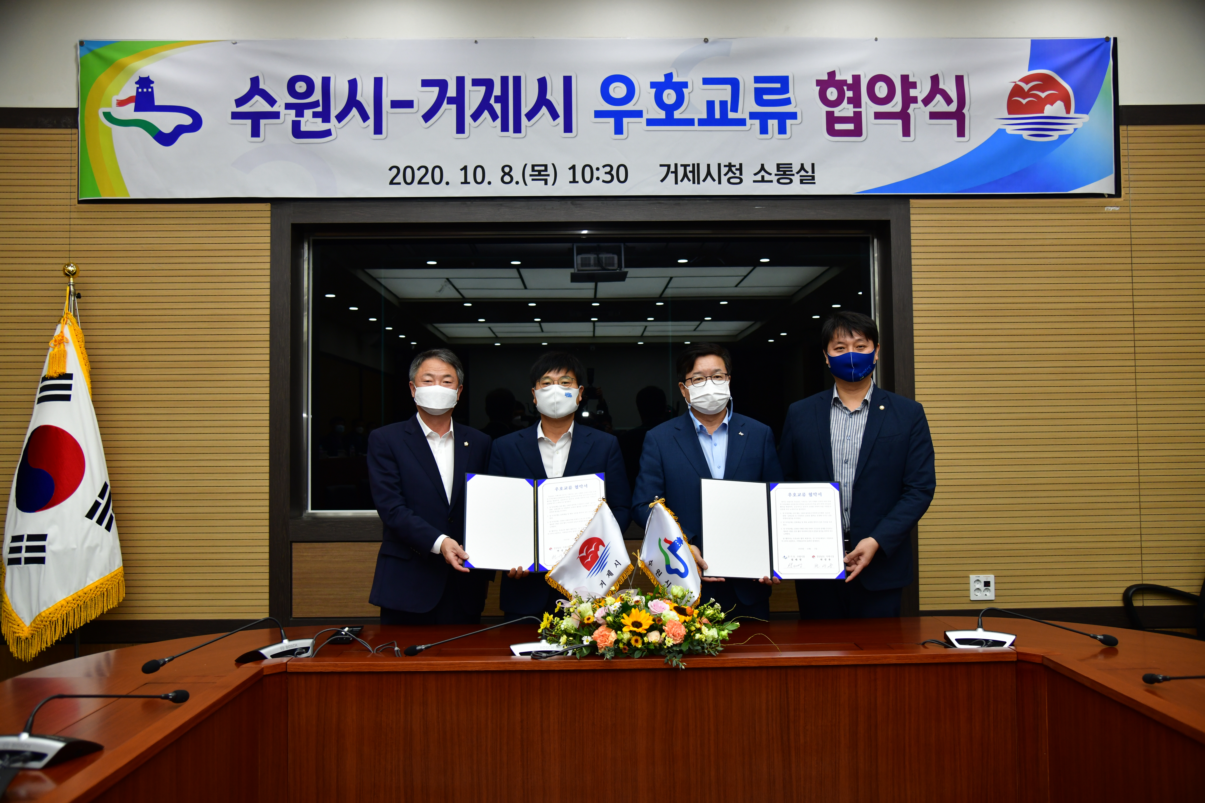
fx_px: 1004
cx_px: 602
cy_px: 402
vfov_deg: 43.6
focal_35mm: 30
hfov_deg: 61.9
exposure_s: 1/250
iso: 900
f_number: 4
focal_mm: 30
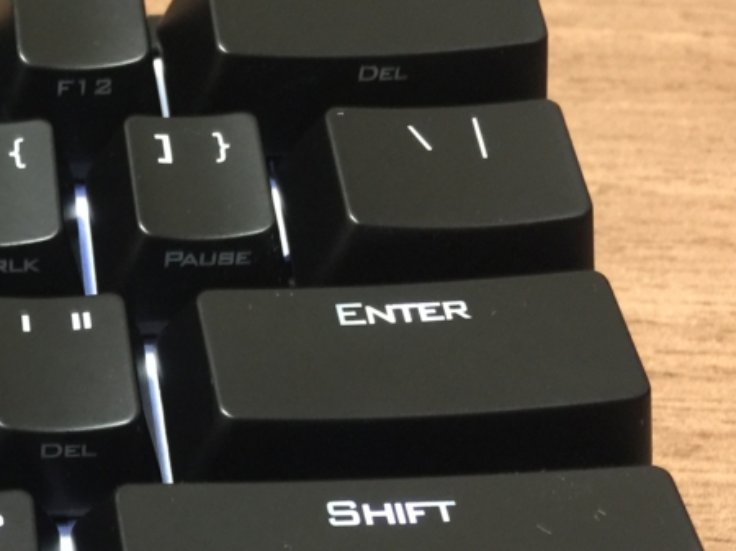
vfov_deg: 21.9
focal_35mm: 66
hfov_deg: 27.1
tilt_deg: -56.1
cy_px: 450
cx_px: -59
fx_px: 1403
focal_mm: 4.15
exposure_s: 1/8
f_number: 2.2
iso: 125
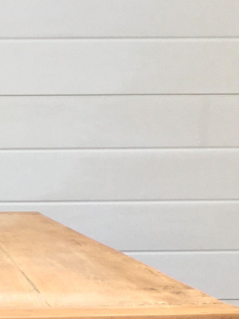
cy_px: 592
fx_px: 1031
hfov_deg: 12.6
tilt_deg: -26.6
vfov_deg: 15.0
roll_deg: -0.4
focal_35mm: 112
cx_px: -105
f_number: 2.2
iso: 25
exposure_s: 1/149
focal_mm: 4.15
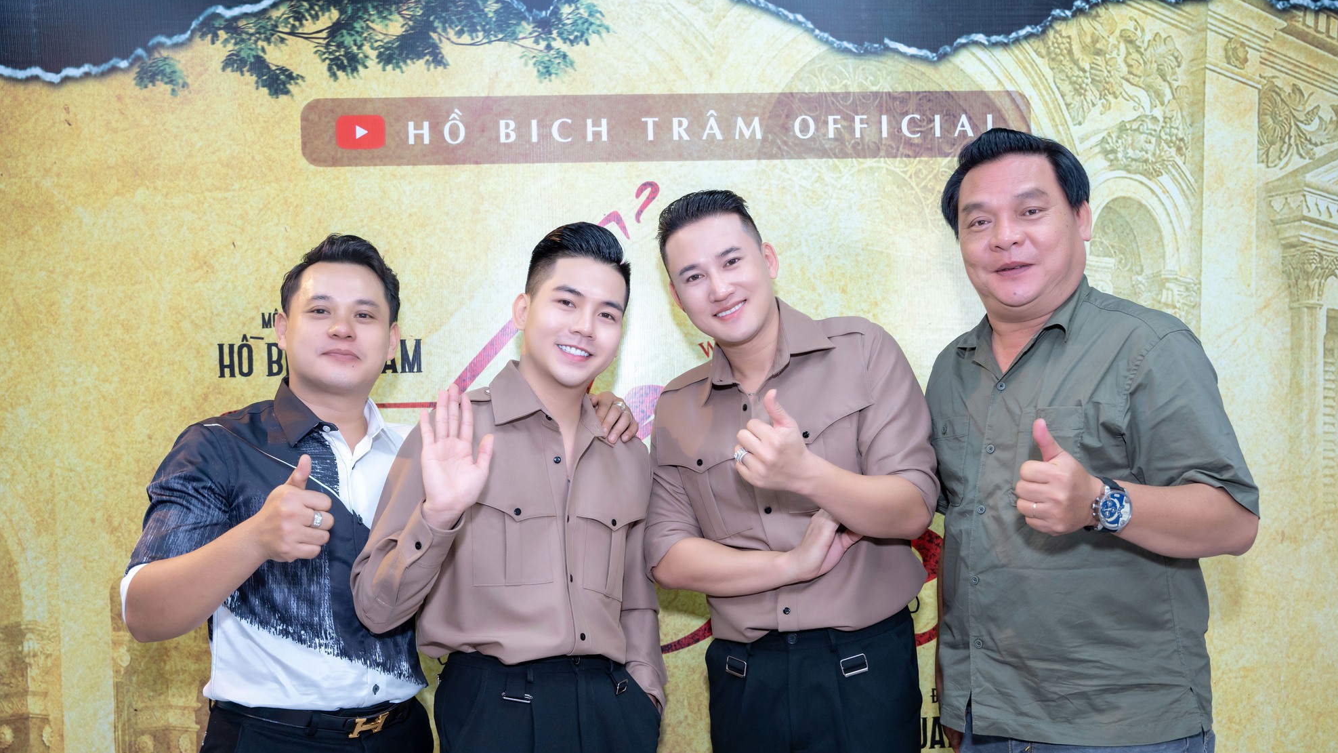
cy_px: 450
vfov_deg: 33.2
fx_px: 1257
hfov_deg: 56.1
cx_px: 677
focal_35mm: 35
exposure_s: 1/125
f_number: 4
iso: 1250
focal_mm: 33.4
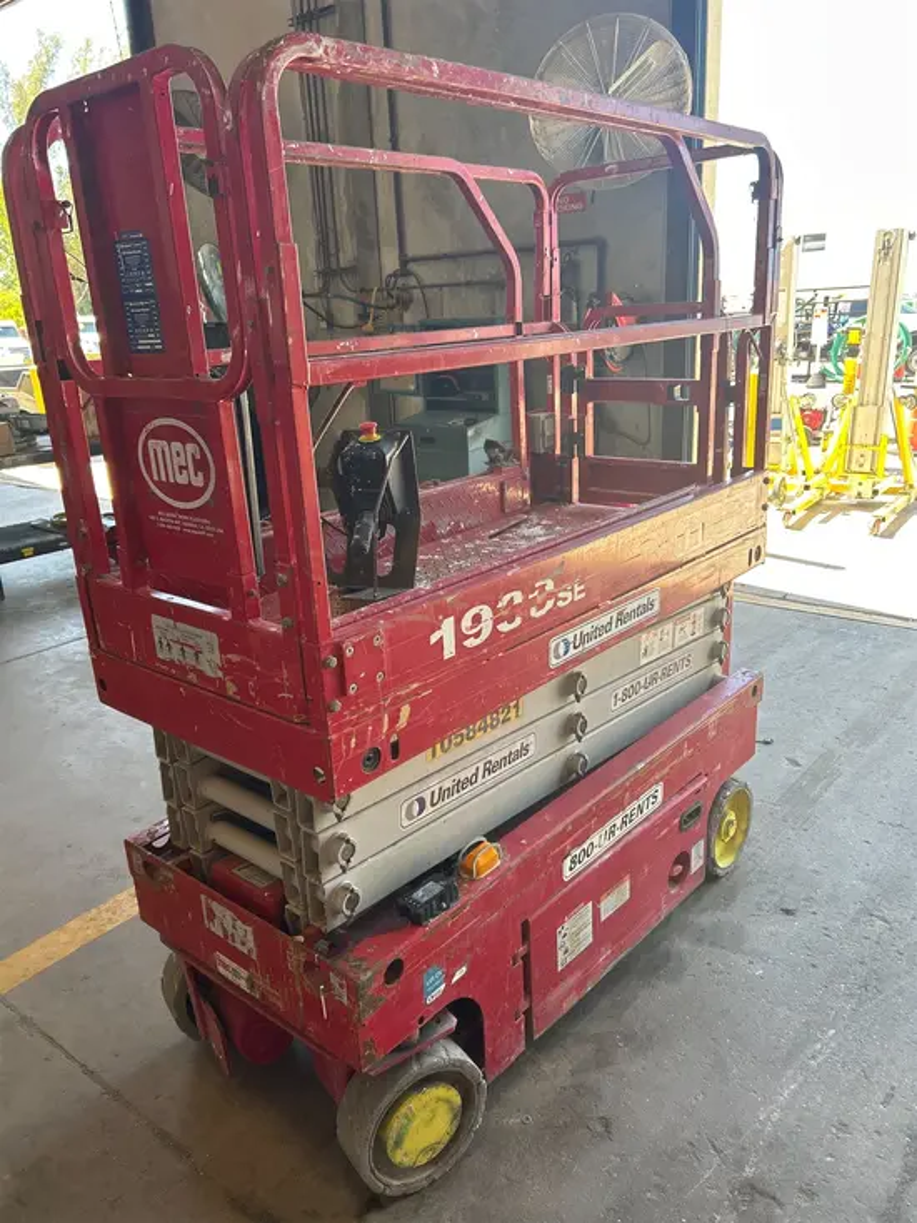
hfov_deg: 53.1
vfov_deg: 67.3
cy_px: 612
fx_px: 918
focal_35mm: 26
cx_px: 458
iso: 40
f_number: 1.5
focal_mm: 5.7
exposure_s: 1/135
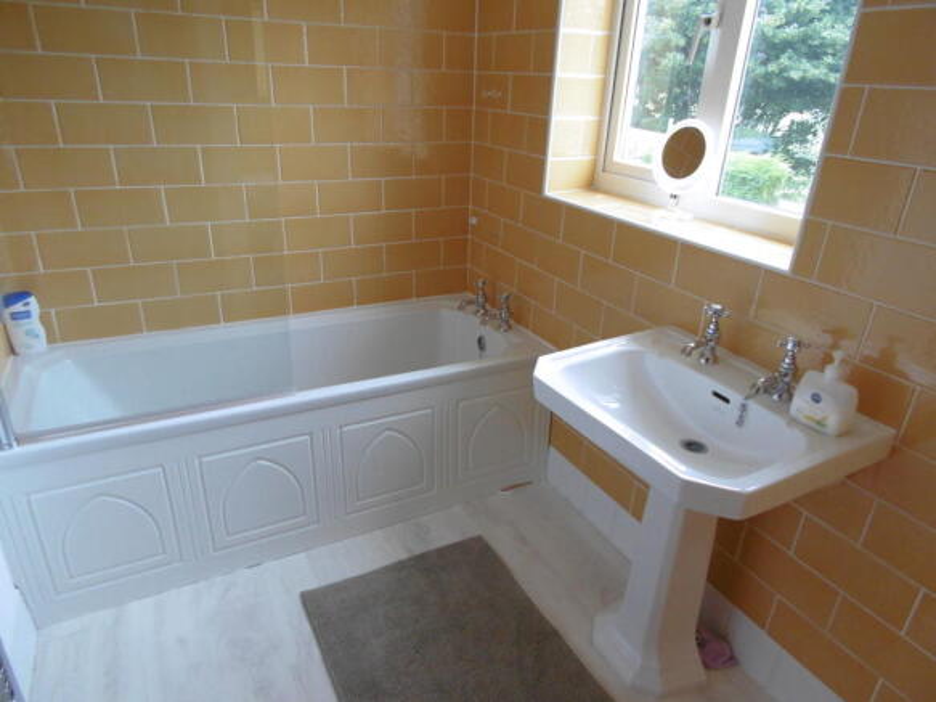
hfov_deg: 76.4
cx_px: 468
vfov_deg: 61.1
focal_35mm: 22
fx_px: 595
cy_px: 351
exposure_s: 1/60
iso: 250
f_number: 3
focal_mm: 4
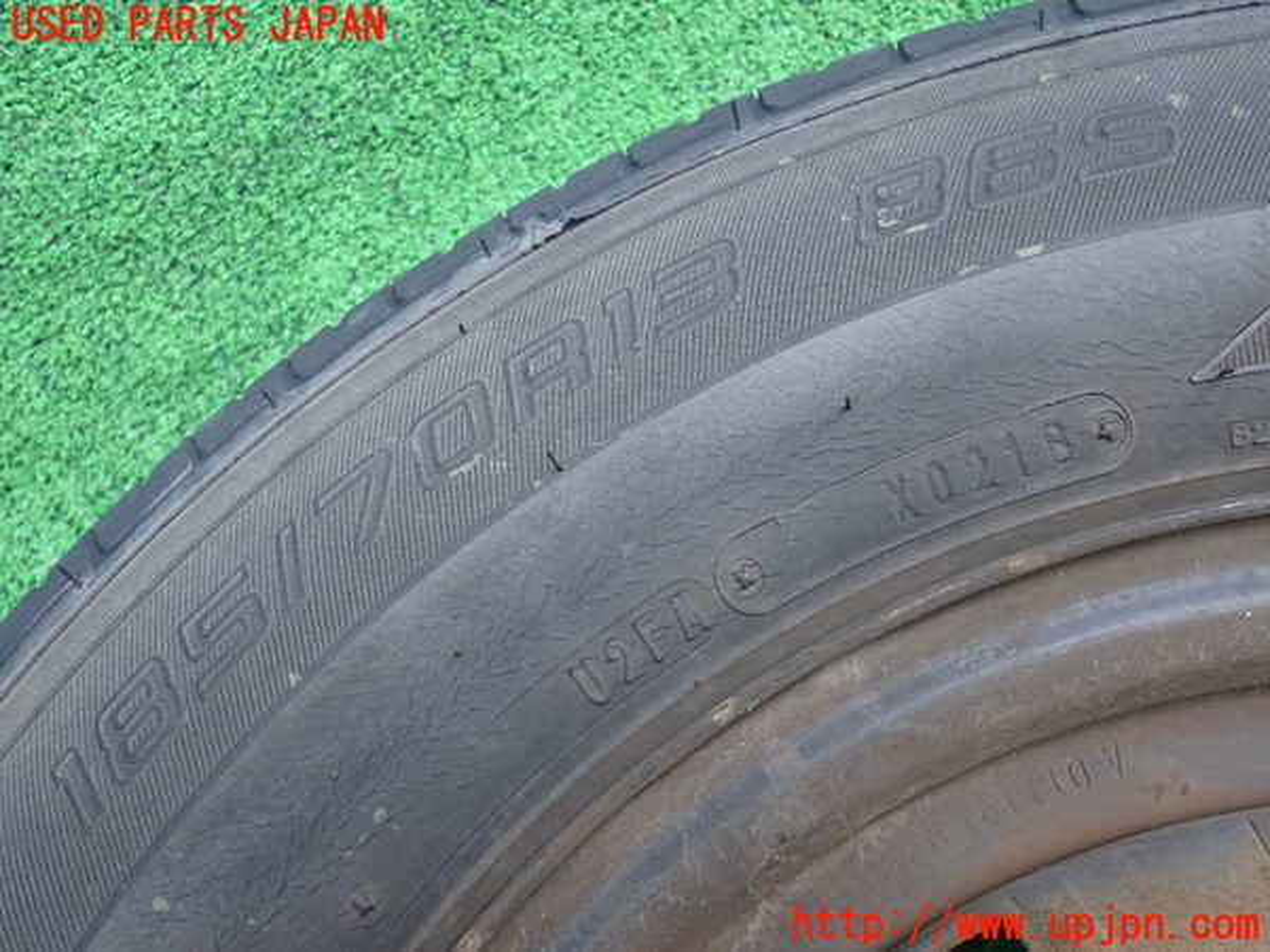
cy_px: 476
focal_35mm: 41
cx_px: 635
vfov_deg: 35.1
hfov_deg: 45.8
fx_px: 1504
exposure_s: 1/125
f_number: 2.8
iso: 1000
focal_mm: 7.31
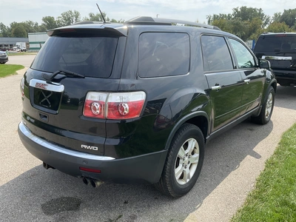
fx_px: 248
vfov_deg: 48.2
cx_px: 148
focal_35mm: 29
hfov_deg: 61.7
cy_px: 111
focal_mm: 3
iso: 25
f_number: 1.8
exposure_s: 1/804
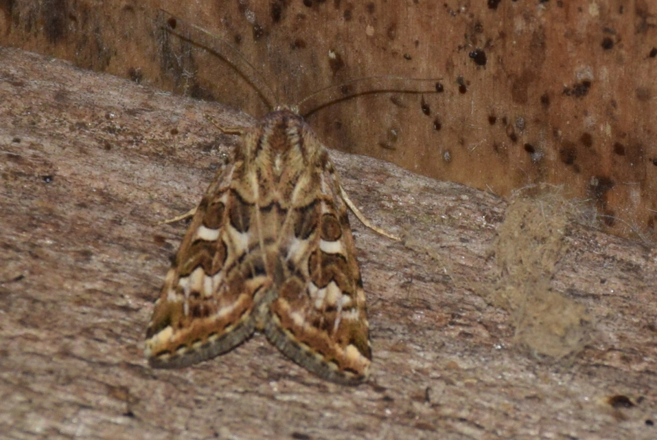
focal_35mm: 210
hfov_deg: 9.8
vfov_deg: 6.6
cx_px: 328
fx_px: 3836
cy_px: 220
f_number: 5.6
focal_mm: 140
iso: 320
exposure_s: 1/60
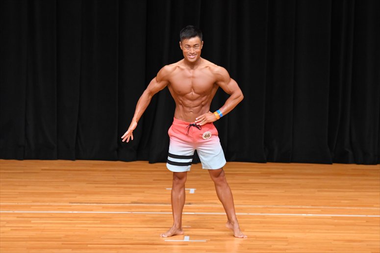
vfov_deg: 5.1
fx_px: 2849
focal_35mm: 270
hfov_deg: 7.6
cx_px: 190
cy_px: 126
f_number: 5.6
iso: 4000
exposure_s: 1/400
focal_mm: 180
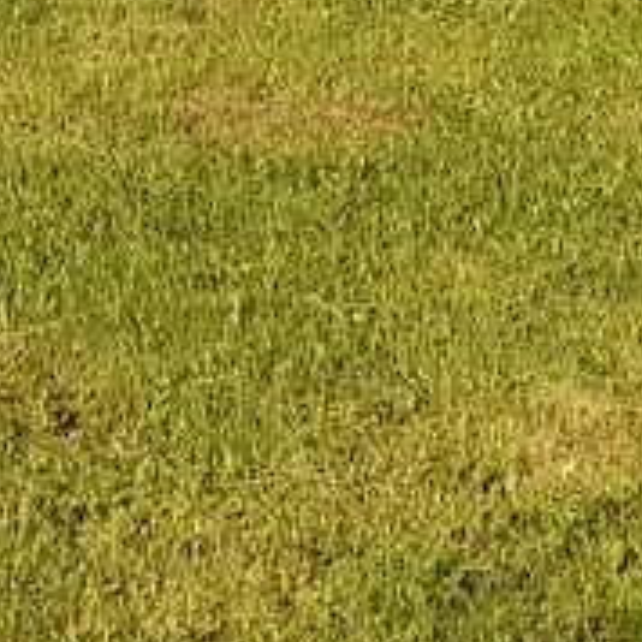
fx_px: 2770
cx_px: -144
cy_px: -577
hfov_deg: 12.9
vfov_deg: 12.0
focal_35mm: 132
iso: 102
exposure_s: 1/864
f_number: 1.8
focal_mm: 3.62
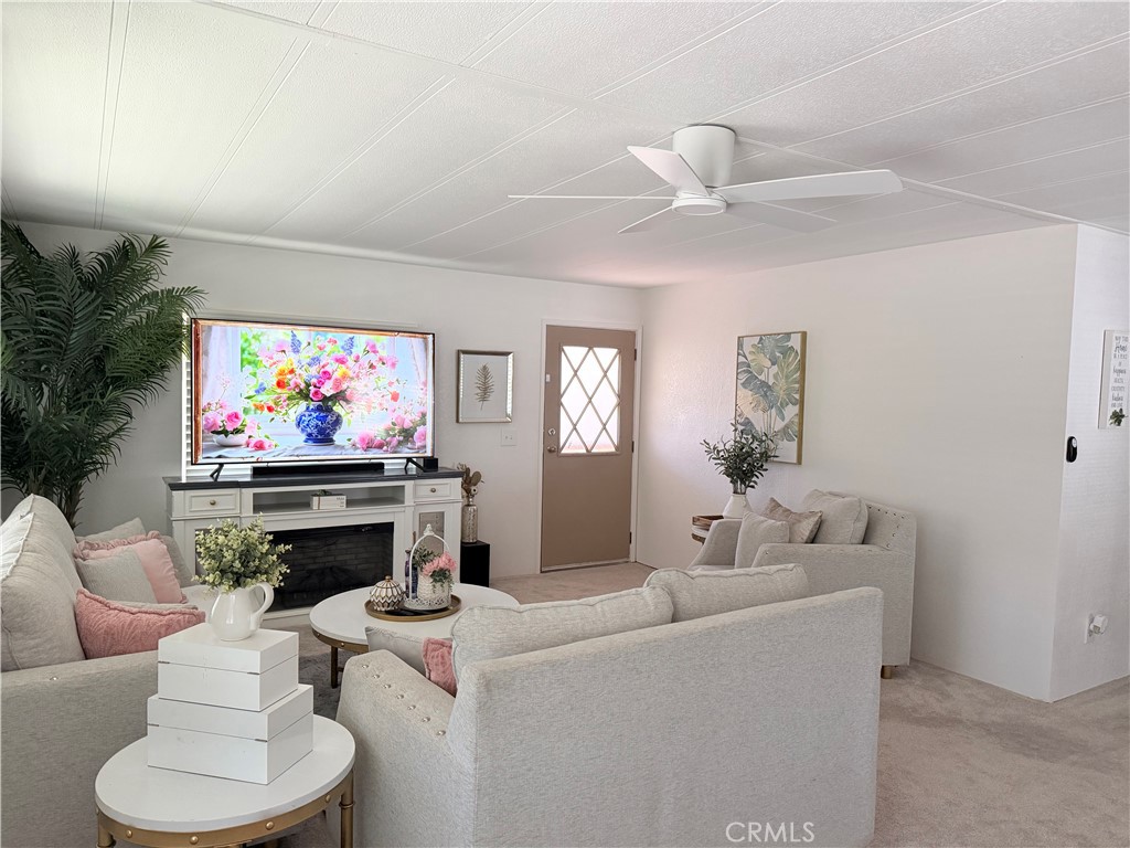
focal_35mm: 24
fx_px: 783
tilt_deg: -3.1
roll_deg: -1.5
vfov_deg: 56.8
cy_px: 424
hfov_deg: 71.6
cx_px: 565
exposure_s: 1/120
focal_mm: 6.76
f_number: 1.78
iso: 320
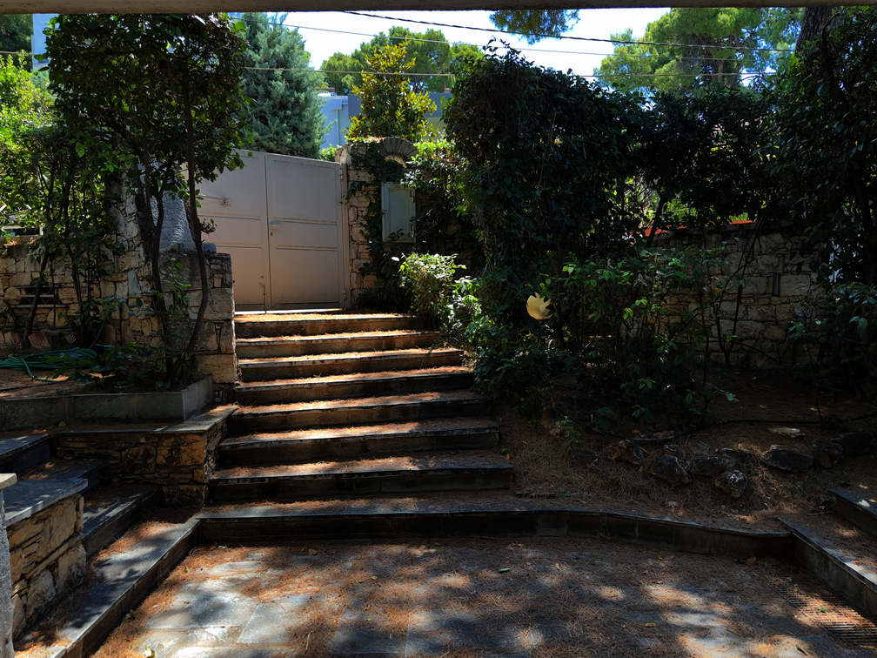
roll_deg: +1.1
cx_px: 438
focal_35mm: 24
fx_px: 608
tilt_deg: -3.5
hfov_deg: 71.6
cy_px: 329
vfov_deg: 56.8
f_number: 1.78
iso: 80
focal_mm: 6.86
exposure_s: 1/223
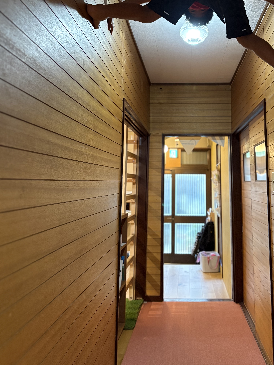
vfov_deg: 49.1
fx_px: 391
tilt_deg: +10.2
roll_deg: +0.2
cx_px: 182
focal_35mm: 37
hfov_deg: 38.2
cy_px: 115
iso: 500
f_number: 1.6
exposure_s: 1/40
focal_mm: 5.96
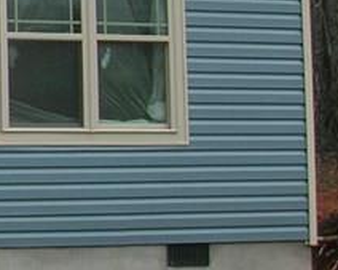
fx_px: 1698
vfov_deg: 9.0
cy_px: -34
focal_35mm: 170
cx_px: -442
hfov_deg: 10.1
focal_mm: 6
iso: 50
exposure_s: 1/166
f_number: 4.9
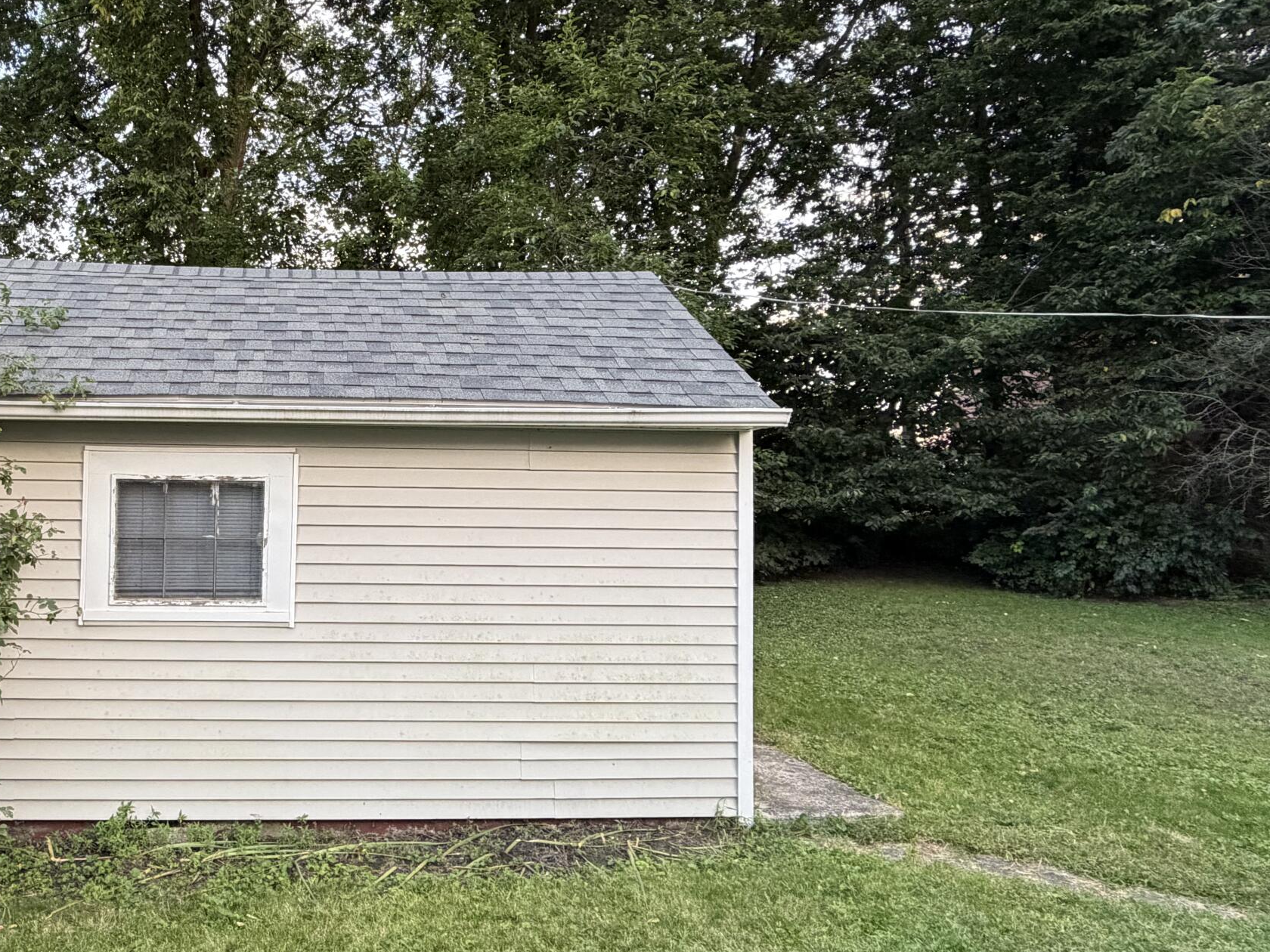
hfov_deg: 65.4
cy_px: 471
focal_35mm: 25
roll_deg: -0.4
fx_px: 917
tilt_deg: +1.2
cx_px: 325
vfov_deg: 54.9
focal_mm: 2.22
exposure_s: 1/84
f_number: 2.2
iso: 320
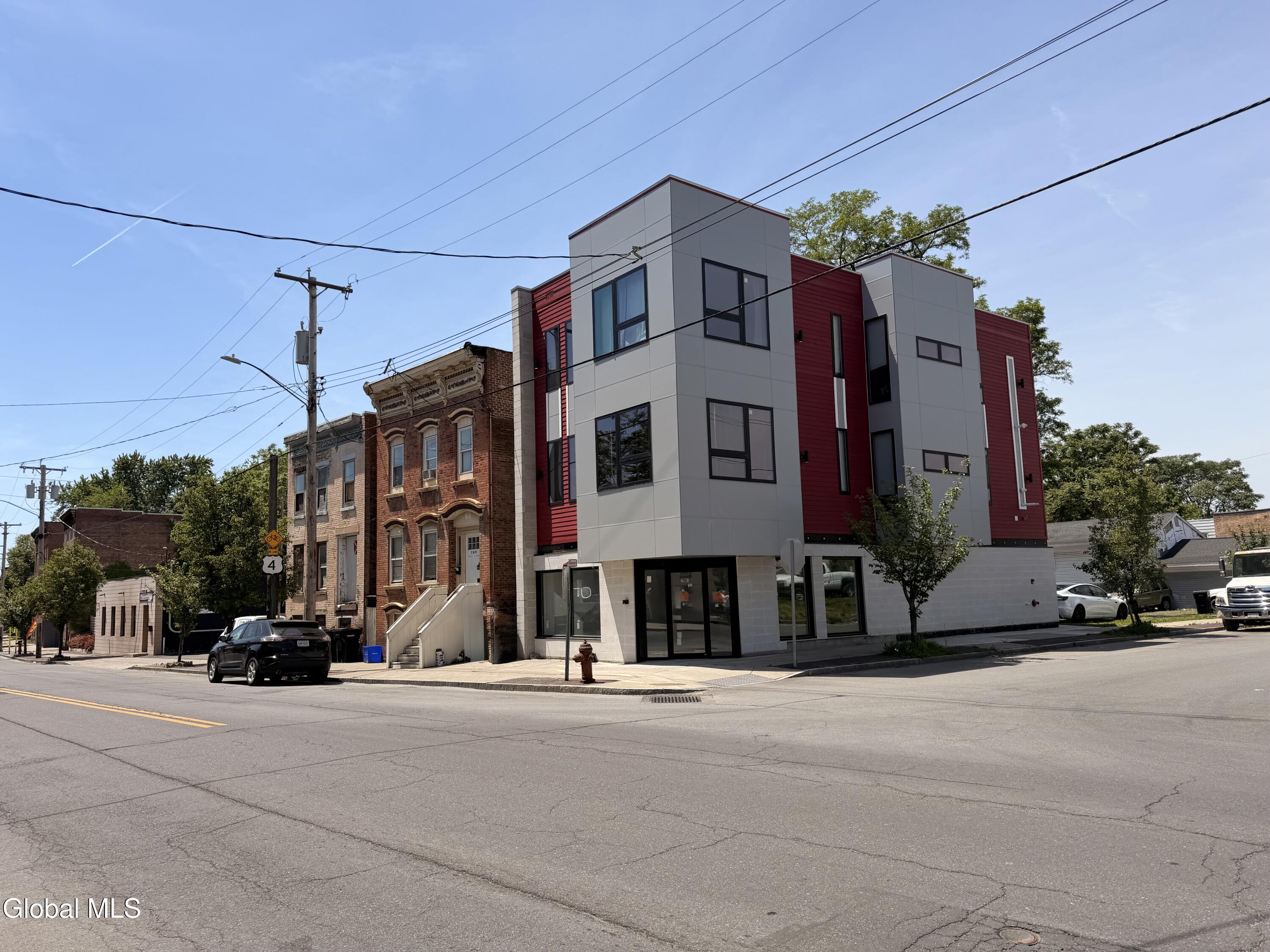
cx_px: 635
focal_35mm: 24
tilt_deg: +5.9
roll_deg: +2.1
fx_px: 881
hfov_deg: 71.6
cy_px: 476
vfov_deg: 56.8
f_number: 1.78
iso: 80
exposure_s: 1/4673
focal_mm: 6.76
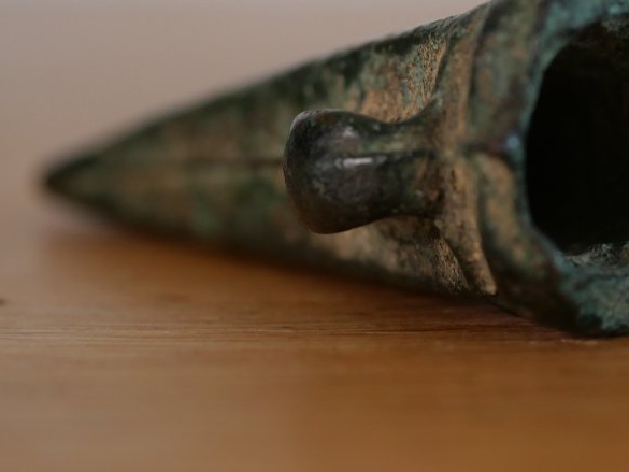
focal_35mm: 123
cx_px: 544
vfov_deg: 12.1
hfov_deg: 15.9
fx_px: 2235
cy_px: 200
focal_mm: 30
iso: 500
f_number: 2.8
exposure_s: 1/60
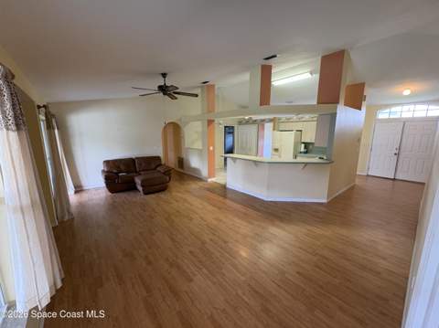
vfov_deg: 85.6
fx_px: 177
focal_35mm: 14
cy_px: 164
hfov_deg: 102.1
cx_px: 220
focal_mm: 2.22
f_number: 2.2
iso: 320
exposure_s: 1/60
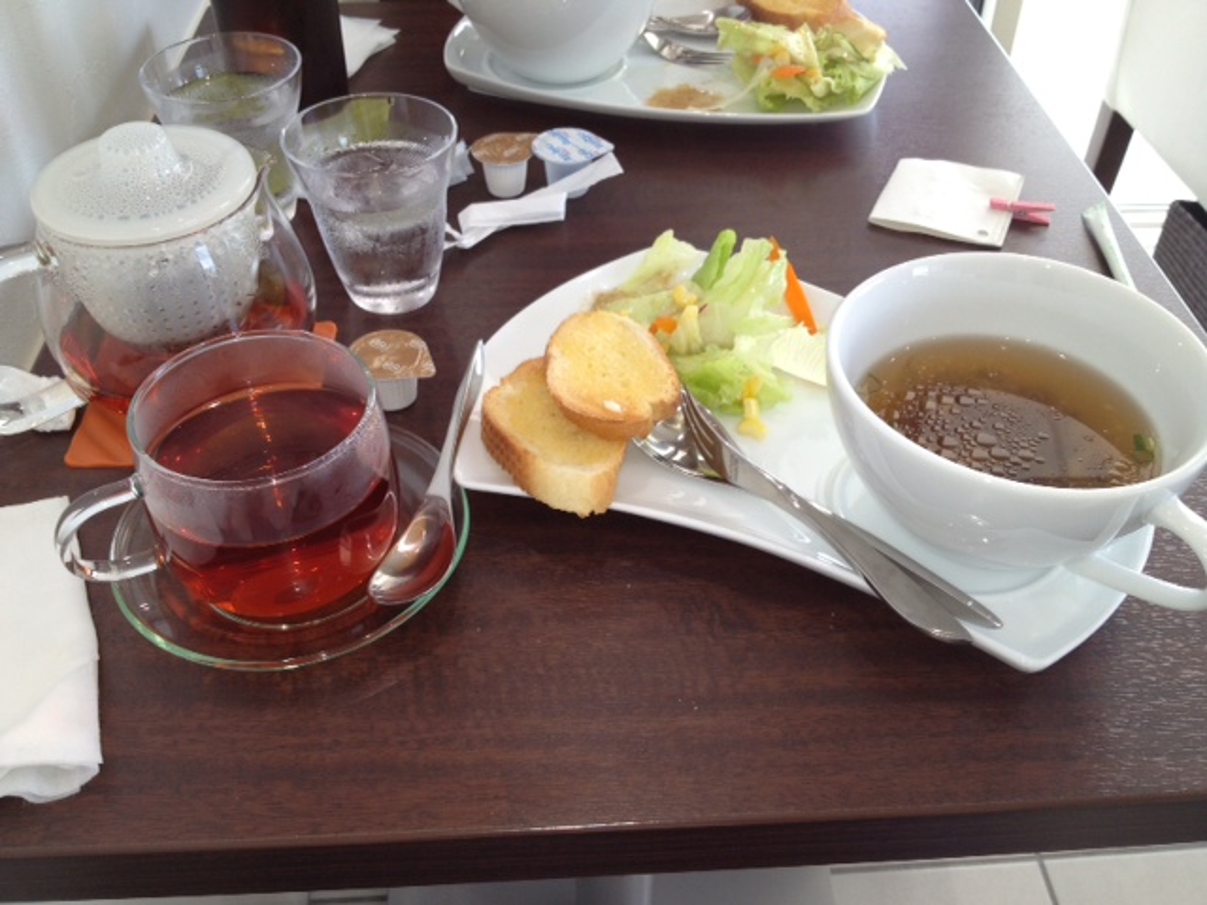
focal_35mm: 35
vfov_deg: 40.7
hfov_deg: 52.6
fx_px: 1220
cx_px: 604
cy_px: 452
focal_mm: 4.28
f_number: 2.4
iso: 64
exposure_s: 1/60
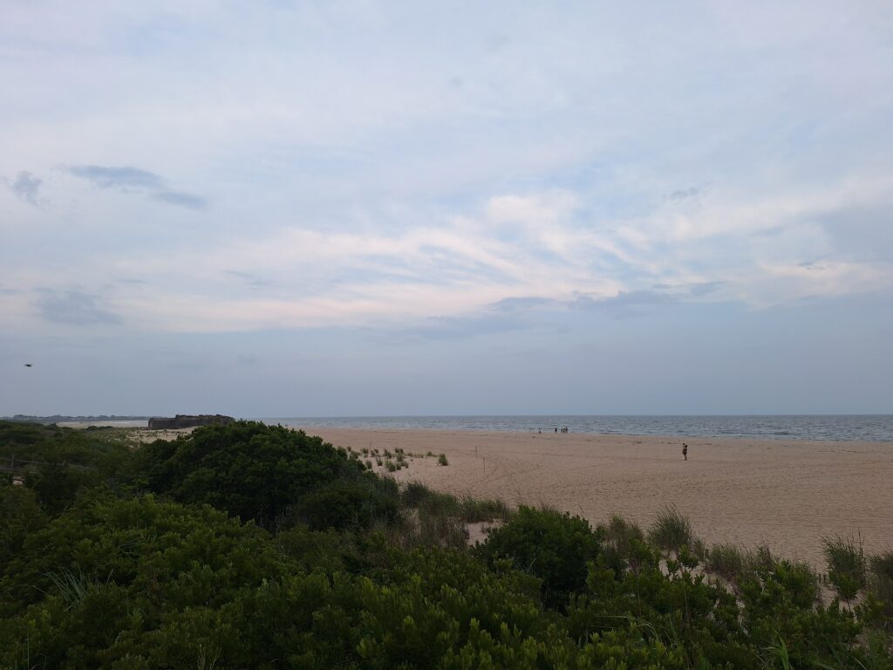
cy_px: 335
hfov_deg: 73.9
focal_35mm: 23
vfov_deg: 58.9
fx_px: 593
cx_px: 446
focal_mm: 5.54
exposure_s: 1/443
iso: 40
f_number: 1.8
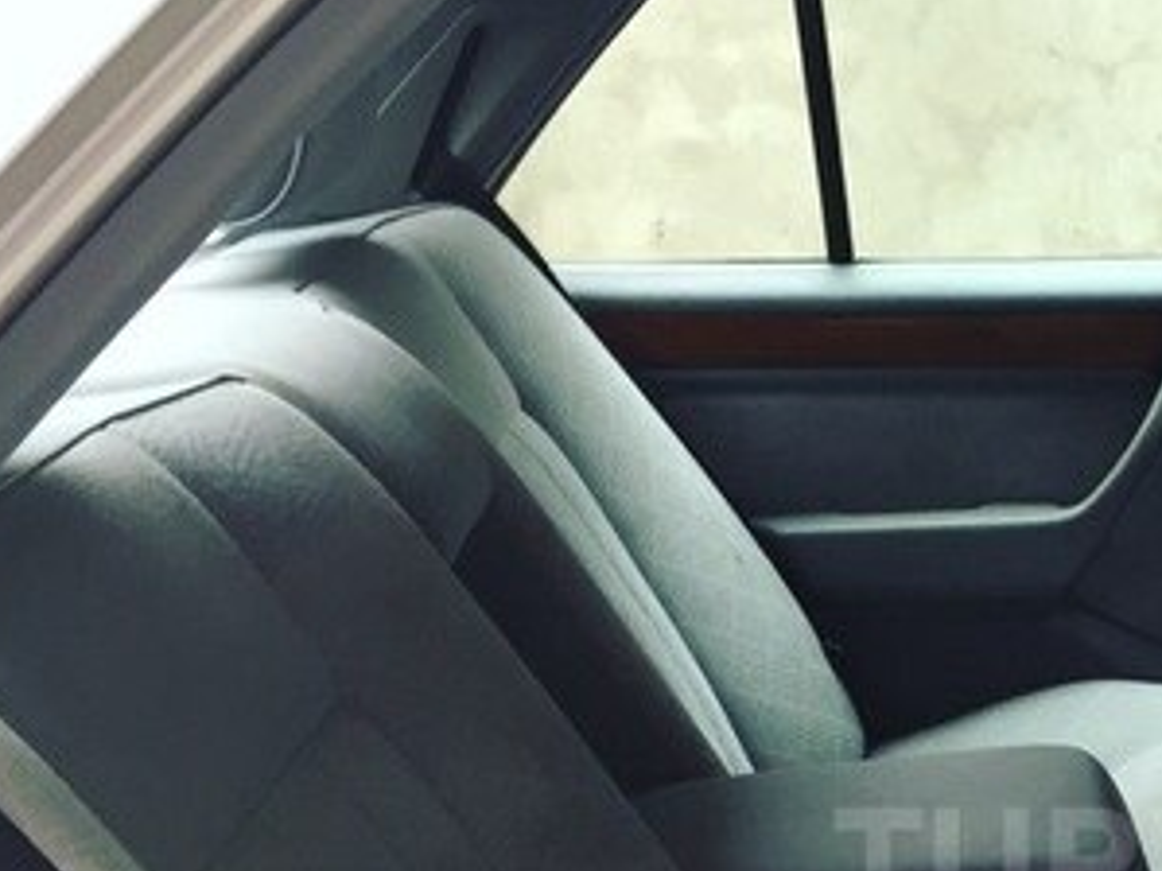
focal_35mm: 64
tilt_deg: -24.0
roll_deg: +0.9
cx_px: 1232
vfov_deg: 22.1
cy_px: 867
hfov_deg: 28.0
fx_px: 2148
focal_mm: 4.15
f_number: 2.2
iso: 80
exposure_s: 1/33
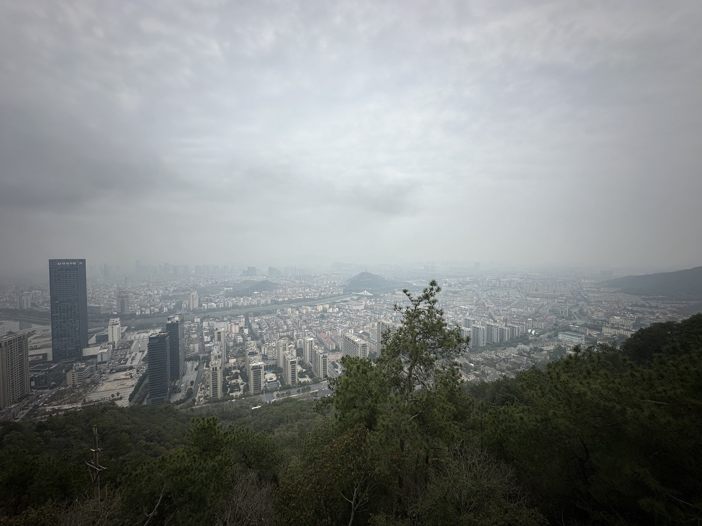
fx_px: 284
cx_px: 351
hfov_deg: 102.1
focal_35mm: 14
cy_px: 263
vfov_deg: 85.7
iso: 50
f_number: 2.2
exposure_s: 1/979
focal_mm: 2.22
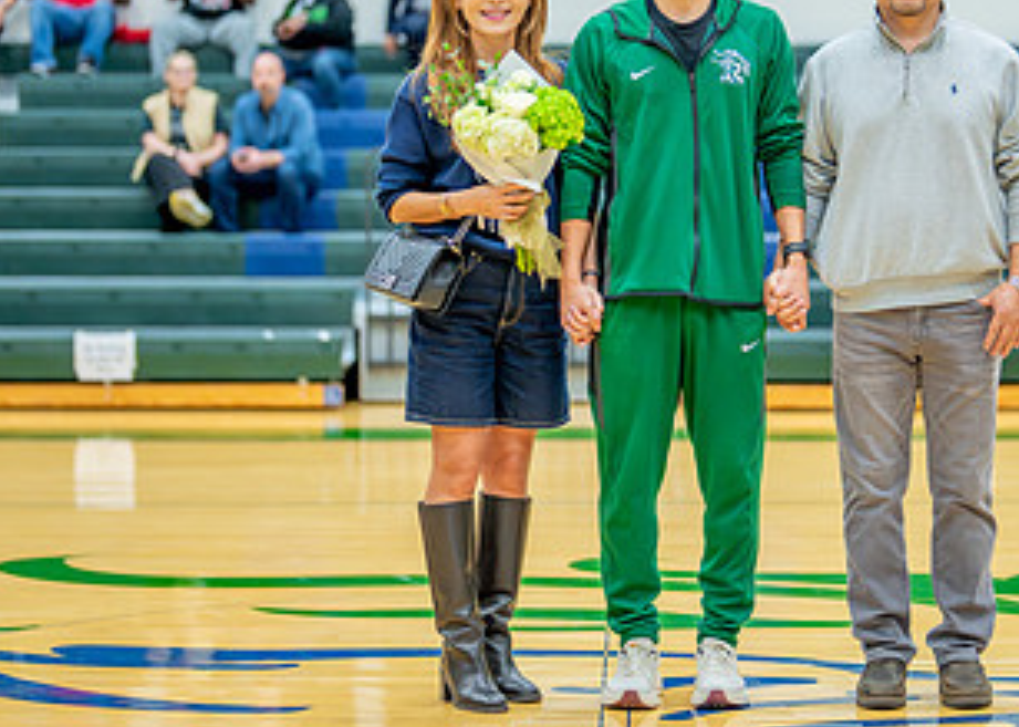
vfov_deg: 12.8
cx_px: 715
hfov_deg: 17.8
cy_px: 207
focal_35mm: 112
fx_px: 3240
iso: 1000
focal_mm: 50
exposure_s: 1/800
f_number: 1.2
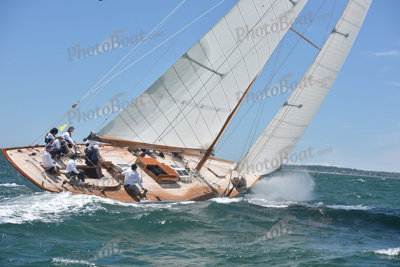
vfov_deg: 19.5
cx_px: 200
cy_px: 134
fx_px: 778
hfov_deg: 28.8
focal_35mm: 70
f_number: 7.1
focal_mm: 70
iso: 320
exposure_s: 1/800
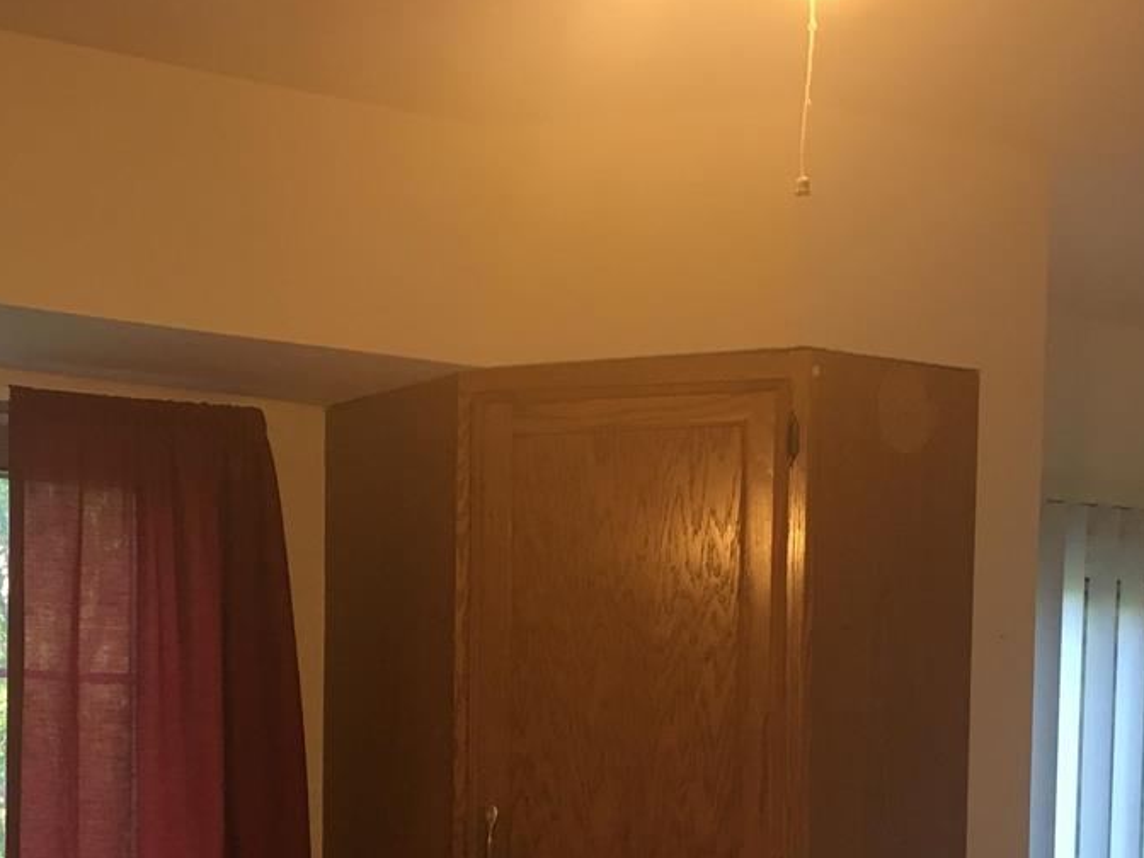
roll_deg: +0.8
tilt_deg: -3.7
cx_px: 186
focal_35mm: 69
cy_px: 984
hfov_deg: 27.4
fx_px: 2280
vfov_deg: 20.2
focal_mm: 4.15
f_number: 2.2
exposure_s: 1/30
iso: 40
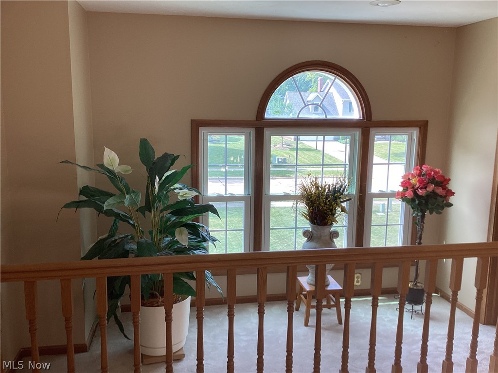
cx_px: 249
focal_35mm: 31
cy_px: 186
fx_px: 446
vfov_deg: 45.4
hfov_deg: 58.4
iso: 40
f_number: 2.4
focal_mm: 3.3
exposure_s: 1/100
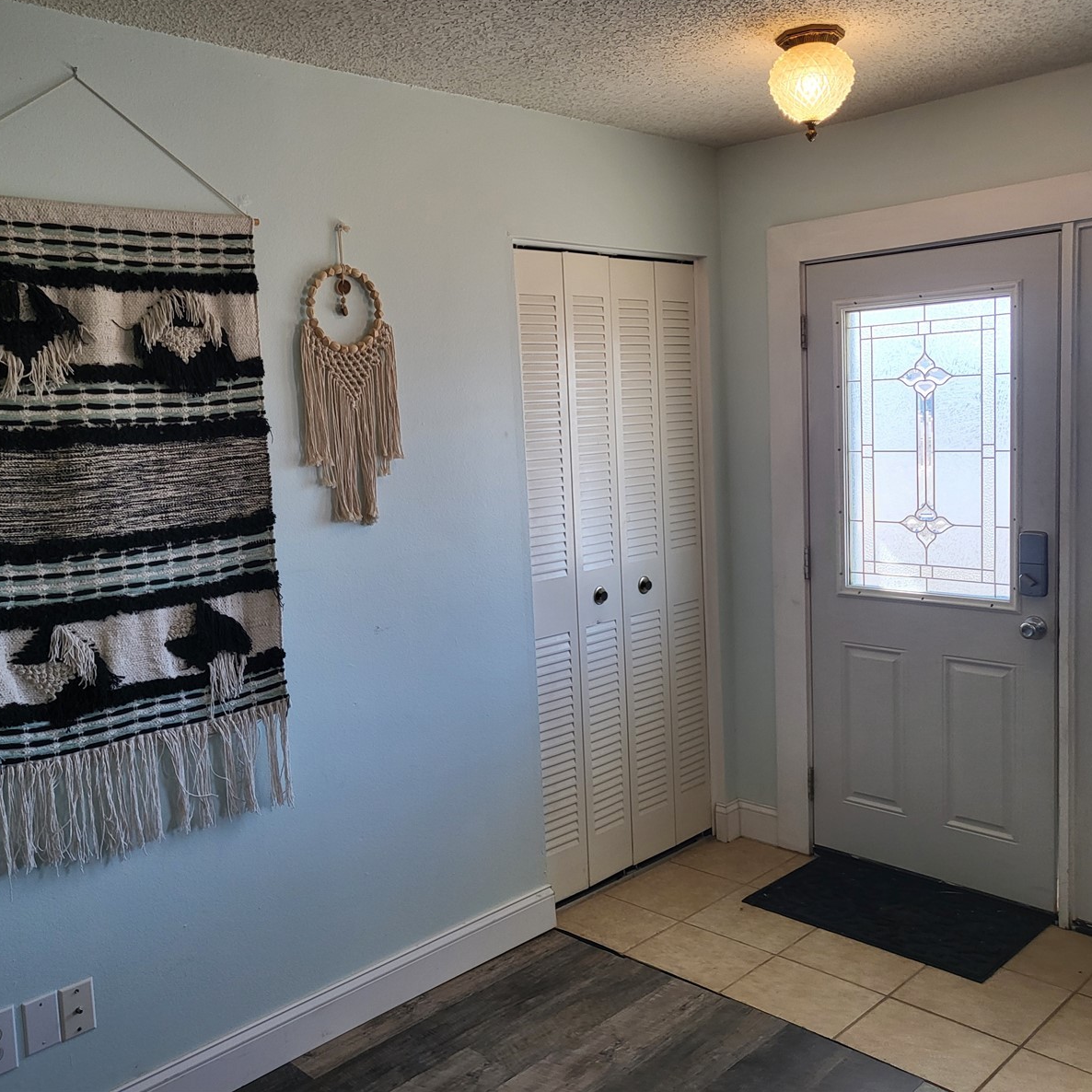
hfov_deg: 52.5
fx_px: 1106
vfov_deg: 52.5
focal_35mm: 31
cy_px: 540
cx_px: 565
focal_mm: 4.25
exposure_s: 1/120
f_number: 1.8
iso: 64
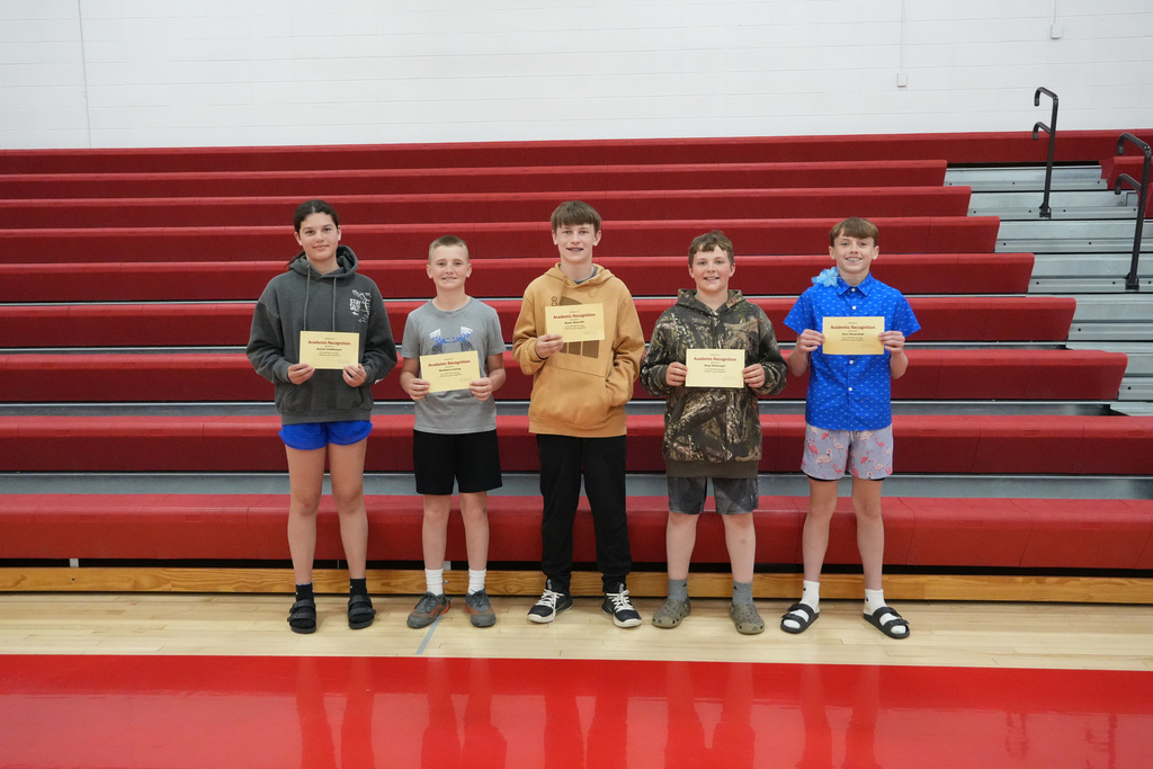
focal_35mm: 32
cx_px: 576
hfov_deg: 59.5
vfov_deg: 41.7
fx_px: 1009
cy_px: 384
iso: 5000
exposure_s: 1/400
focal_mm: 21
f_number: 4
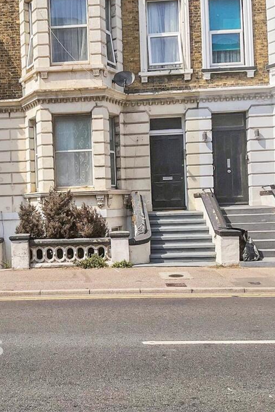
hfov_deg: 32.2
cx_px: 77
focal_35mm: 41
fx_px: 470
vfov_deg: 47.4
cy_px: 202
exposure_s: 1/2100
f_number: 1.8
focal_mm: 3
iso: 16
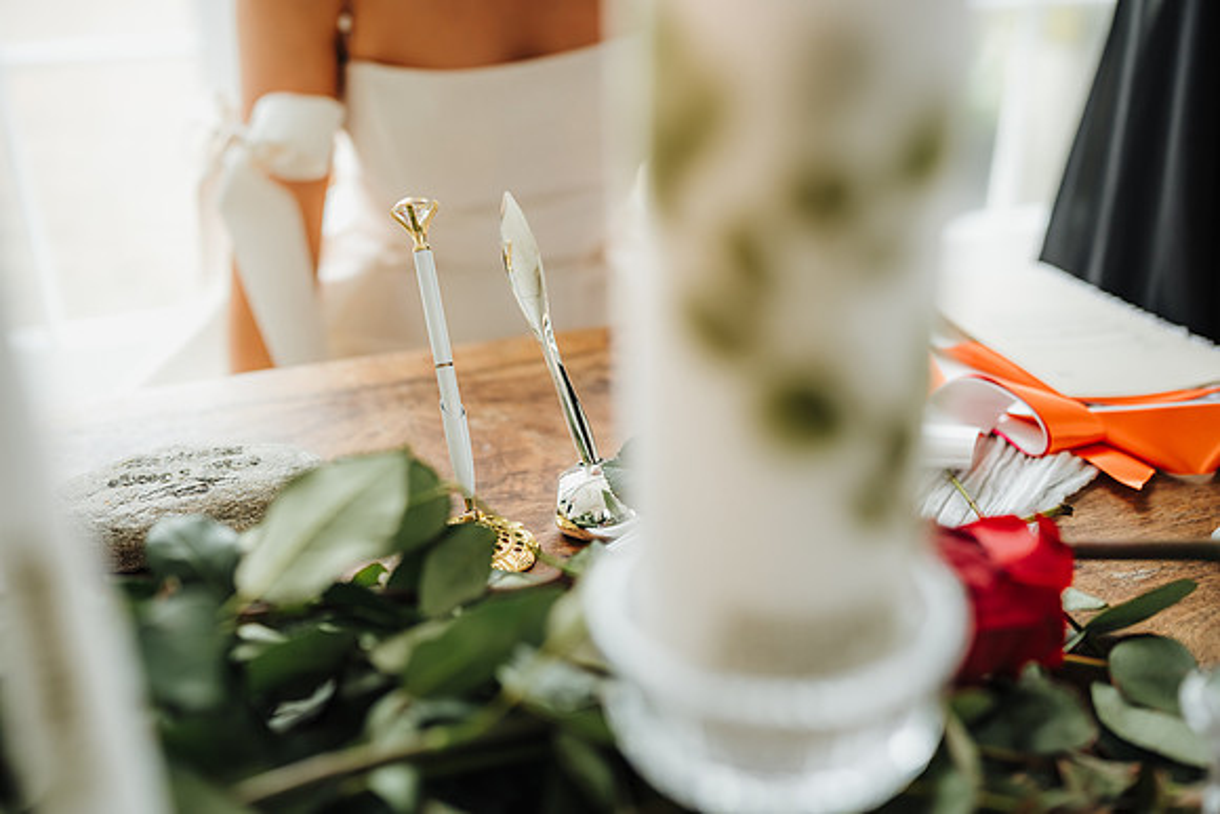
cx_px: 610
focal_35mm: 35
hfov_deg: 54.4
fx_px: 1186
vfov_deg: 37.9
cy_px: 407
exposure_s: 1/250
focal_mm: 35
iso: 400
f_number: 2
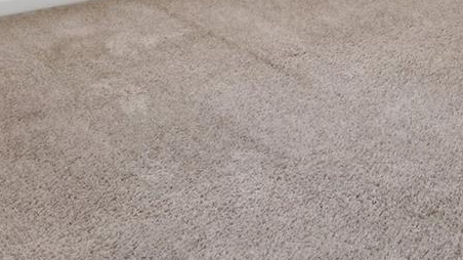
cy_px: -256
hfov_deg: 25.2
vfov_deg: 13.3
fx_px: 968
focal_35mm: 79
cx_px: 494
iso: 100
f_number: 13
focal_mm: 16.6
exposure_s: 1/1.67
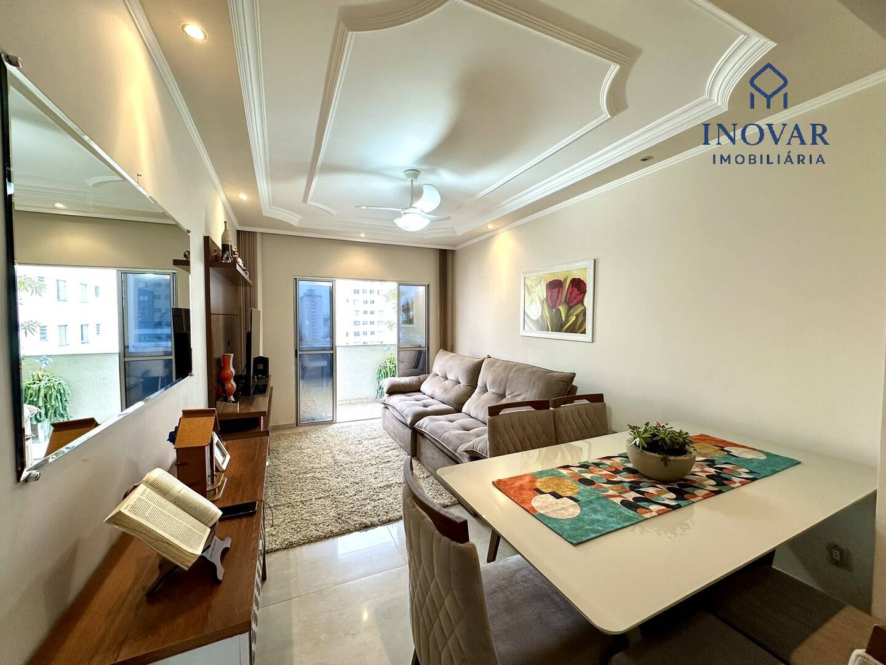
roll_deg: -0.8
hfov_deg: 102.1
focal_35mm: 14
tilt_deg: -2.1
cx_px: 443
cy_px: 332
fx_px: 358
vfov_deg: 85.7
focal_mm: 2.22
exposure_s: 1/120
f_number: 2.2
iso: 160
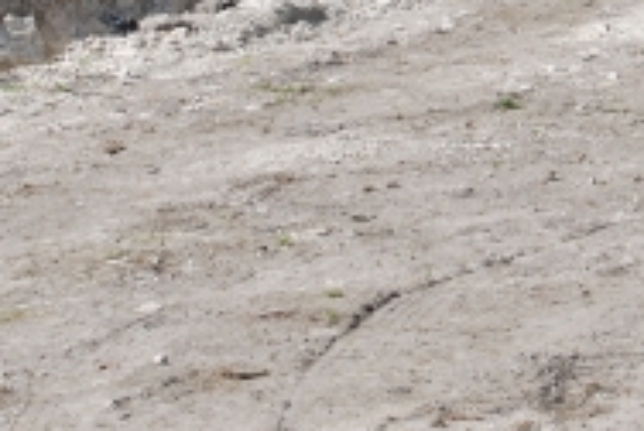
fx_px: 3727
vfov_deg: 6.6
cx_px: 575
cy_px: -94
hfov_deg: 9.8
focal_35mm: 208
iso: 100
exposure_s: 1/250
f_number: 8
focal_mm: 52
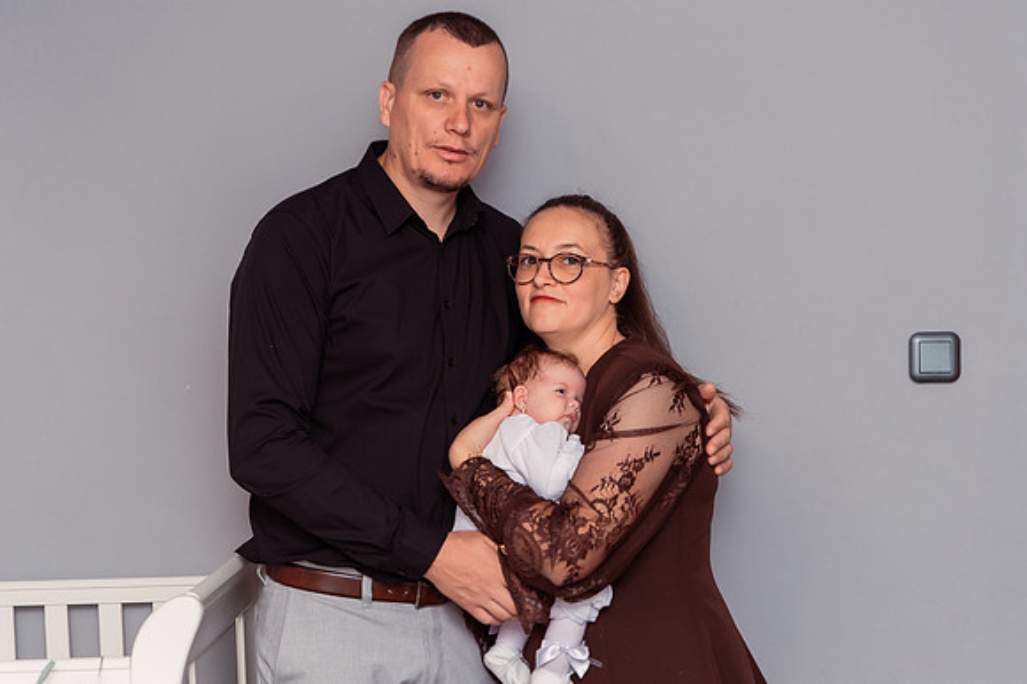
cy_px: 343
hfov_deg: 34.2
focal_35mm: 59
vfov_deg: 23.1
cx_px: 534
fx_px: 1671
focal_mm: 52
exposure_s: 1/250
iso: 640
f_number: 3.2
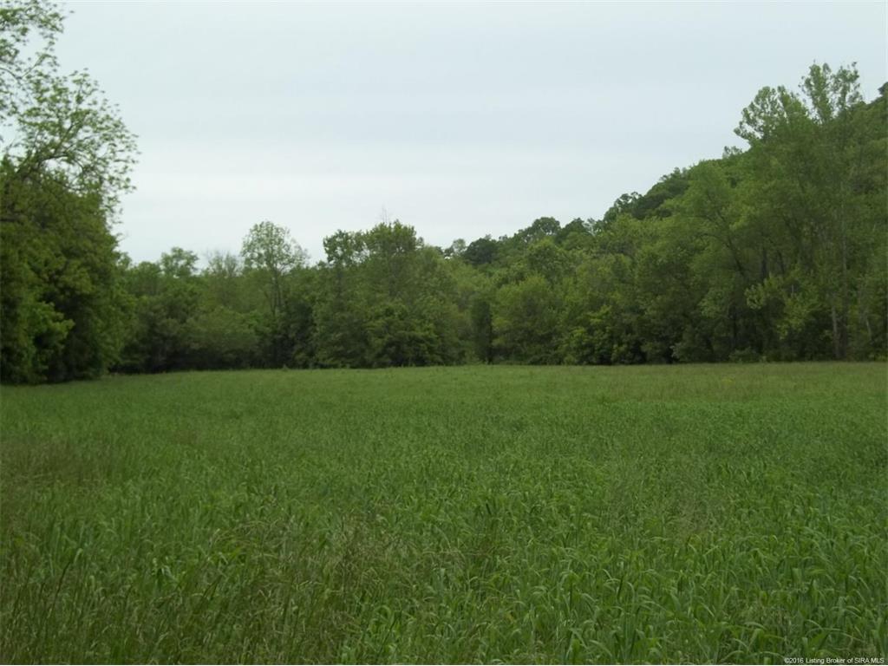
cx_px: 444
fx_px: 1257
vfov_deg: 29.7
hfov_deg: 38.9
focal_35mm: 49
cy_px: 333
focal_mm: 8.8
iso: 64
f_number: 3.6
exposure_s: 1/250
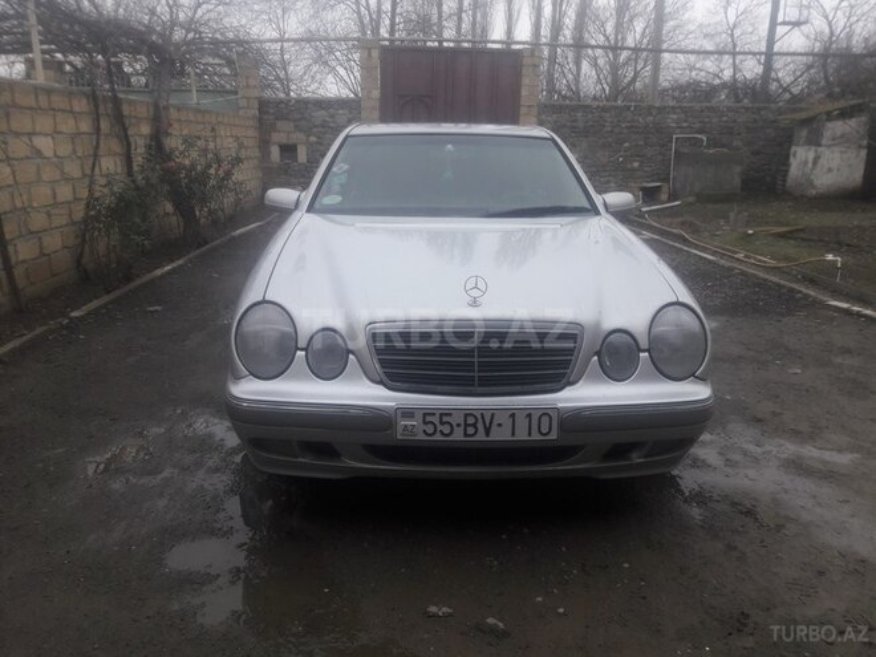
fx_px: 709
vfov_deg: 49.7
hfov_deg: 63.4
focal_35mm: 28
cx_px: 438
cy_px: 328
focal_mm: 3.7
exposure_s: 1/100
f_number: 1.9
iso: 64
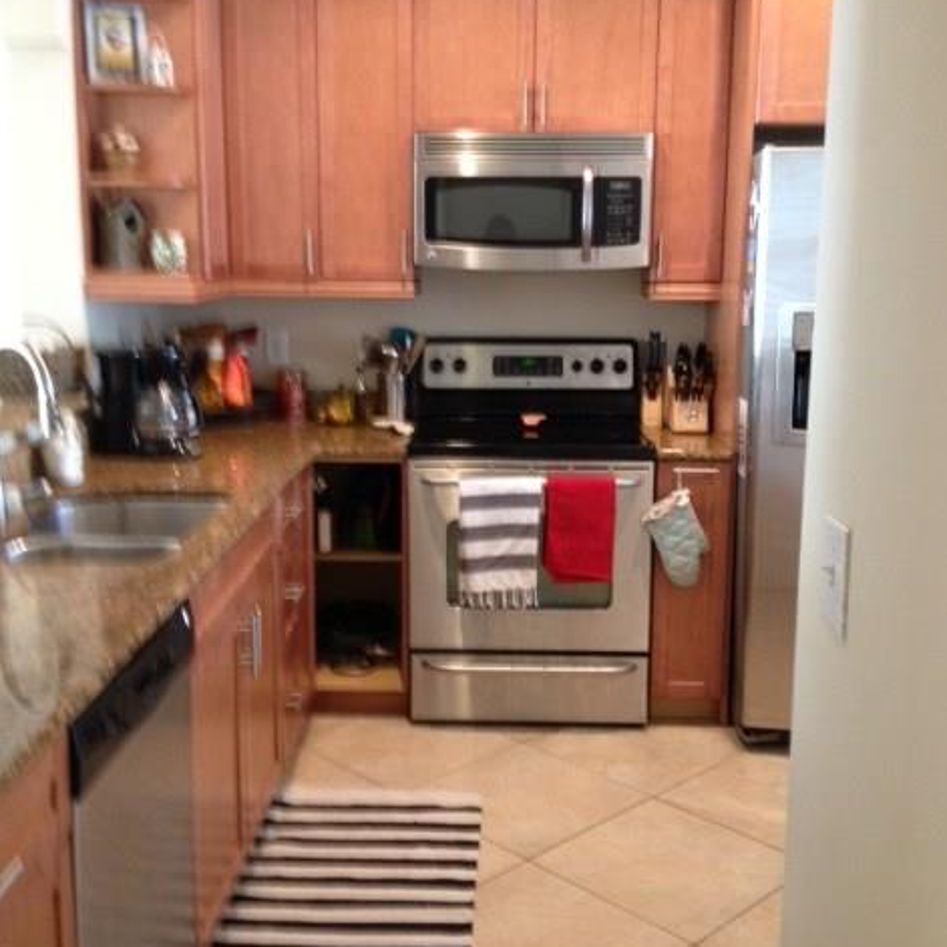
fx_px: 1300
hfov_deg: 40.0
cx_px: 479
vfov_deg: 40.0
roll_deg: +0.9
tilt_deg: -10.2
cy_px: 454
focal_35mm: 42
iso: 250
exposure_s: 1/20
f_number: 2.4
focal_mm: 4.28
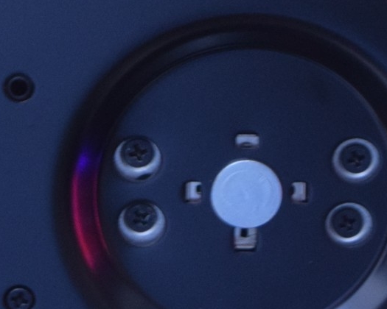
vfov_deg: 5.1
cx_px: 235
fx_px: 3448
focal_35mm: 301
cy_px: 181
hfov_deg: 6.4
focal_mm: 52
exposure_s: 1/10
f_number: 5.6
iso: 1600
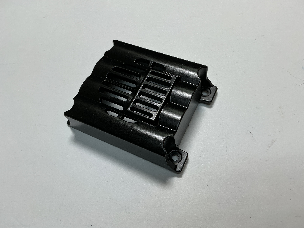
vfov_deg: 48.2
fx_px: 255
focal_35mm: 29
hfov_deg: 61.7
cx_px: 152
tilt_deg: -64.1
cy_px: 114
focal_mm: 3
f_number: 1.8
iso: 20
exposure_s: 1/184
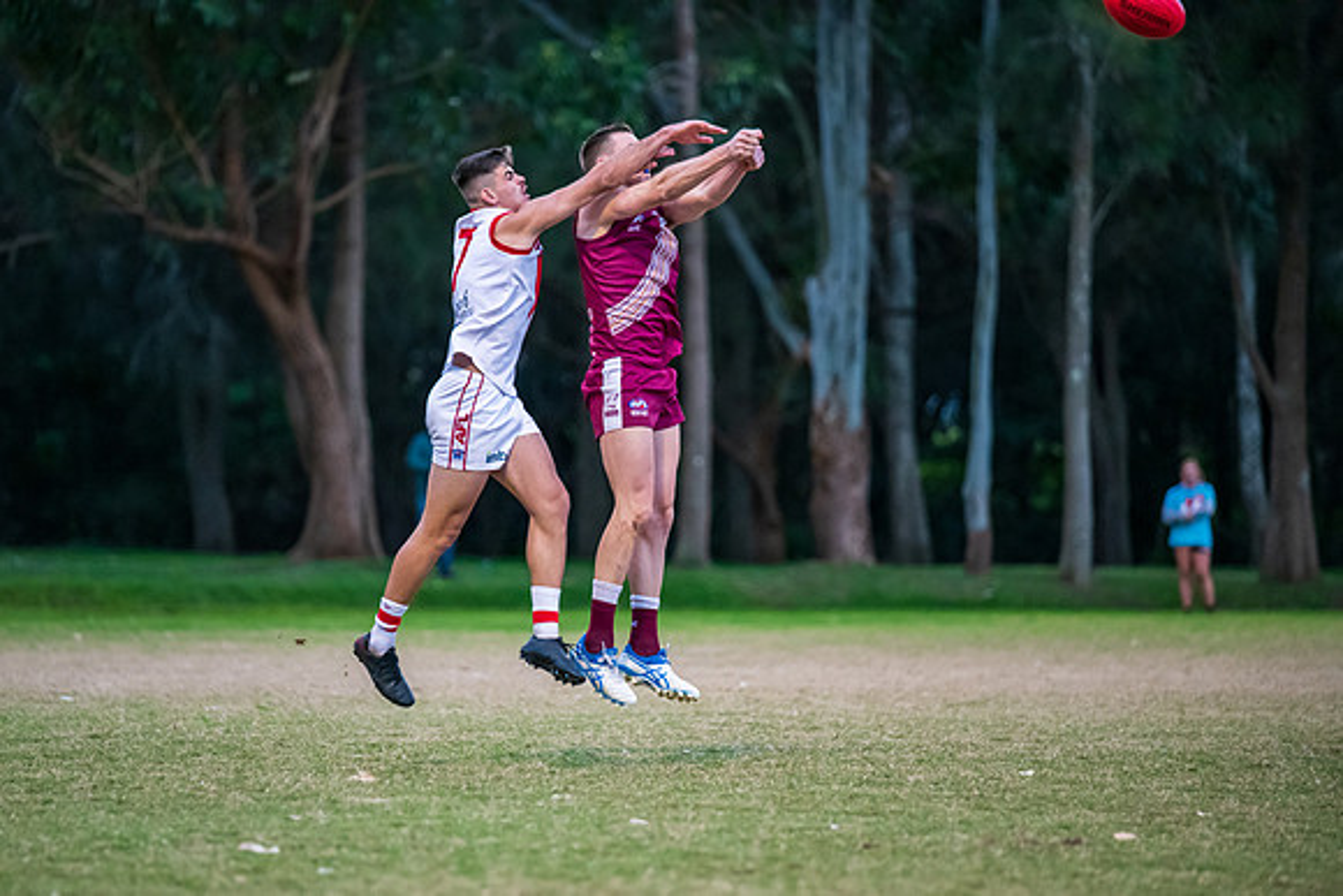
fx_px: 8713
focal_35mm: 234
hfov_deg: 8.8
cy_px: 523
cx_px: 559
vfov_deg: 5.9
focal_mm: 200
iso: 3200
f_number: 2.8
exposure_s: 1/1000
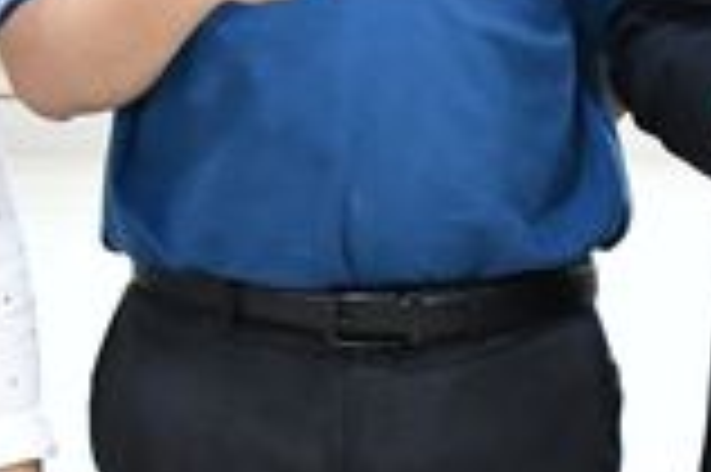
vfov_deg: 6.8
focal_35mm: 201
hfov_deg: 10.1
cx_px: 774
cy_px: 317
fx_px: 3966
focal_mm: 21
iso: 3200
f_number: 3.5
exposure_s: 1/100
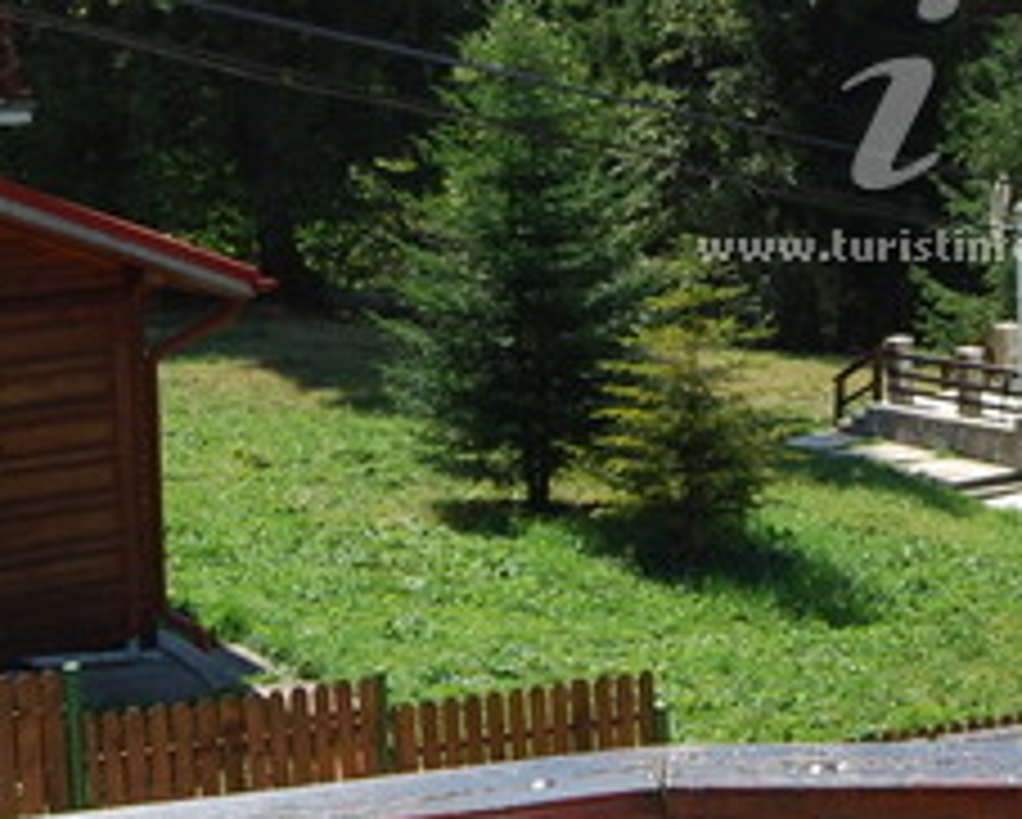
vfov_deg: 17.1
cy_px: 151
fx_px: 2694
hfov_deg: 21.0
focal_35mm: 89
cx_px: 927
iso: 100
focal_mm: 14
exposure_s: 1/200
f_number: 5
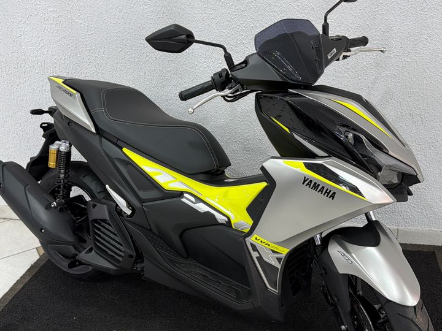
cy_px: 181
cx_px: 228
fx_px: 345
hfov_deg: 65.3
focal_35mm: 27
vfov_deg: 51.3
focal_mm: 6.76
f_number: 1.78
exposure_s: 1/60
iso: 100
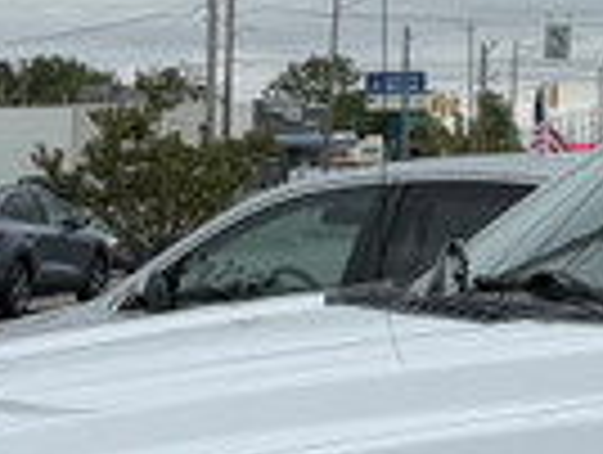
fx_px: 3194
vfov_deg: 7.9
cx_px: 909
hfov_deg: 10.4
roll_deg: +1.3
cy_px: -324
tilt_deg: +9.3
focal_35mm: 183
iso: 80
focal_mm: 6.76
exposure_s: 1/2611
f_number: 1.78
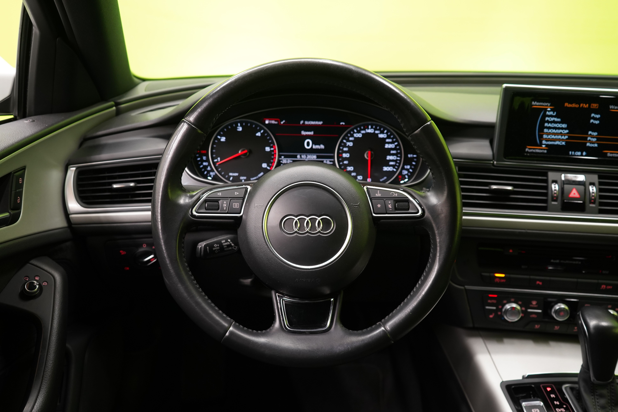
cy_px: 206
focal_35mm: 32
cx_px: 309
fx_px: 549
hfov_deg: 58.7
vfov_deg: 41.1
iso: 1250
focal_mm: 32
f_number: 5
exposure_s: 1/25
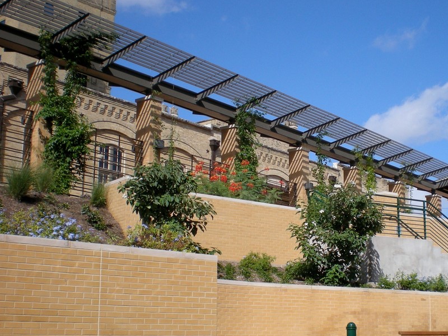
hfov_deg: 33.2
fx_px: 738
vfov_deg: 25.5
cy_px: 230
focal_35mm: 57
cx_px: 327
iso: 64
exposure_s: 1/448
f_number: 4.6
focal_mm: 6.3
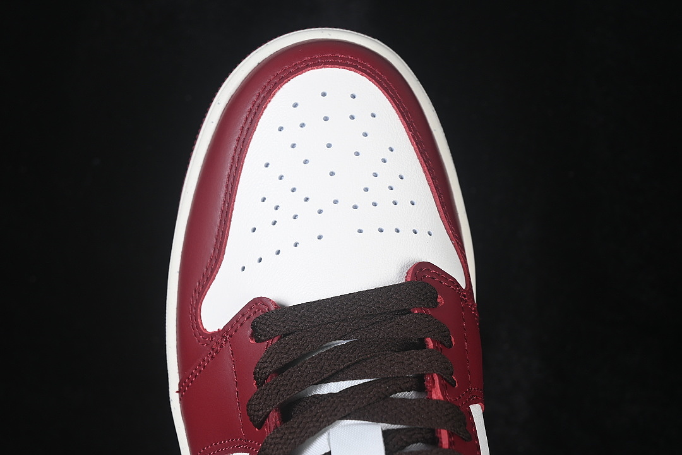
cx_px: 341
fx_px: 1421
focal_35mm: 75
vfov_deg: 18.2
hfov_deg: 27.0
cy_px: 228
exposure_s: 1/60
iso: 160
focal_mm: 50
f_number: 7.1
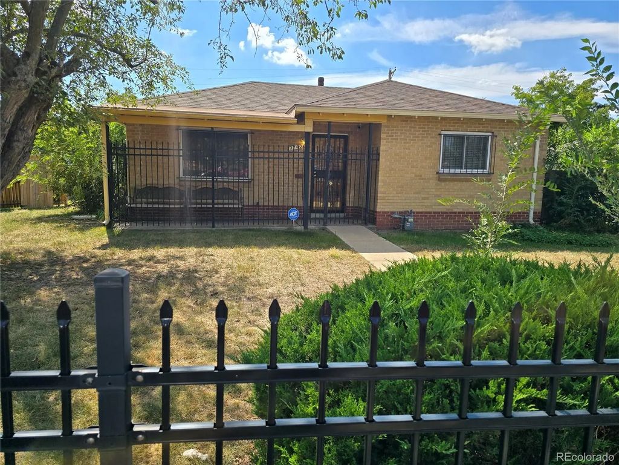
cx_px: 310
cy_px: 232
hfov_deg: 73.9
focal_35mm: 23
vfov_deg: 58.9
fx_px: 411
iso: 12
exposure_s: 1/596
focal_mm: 6.3
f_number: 1.7
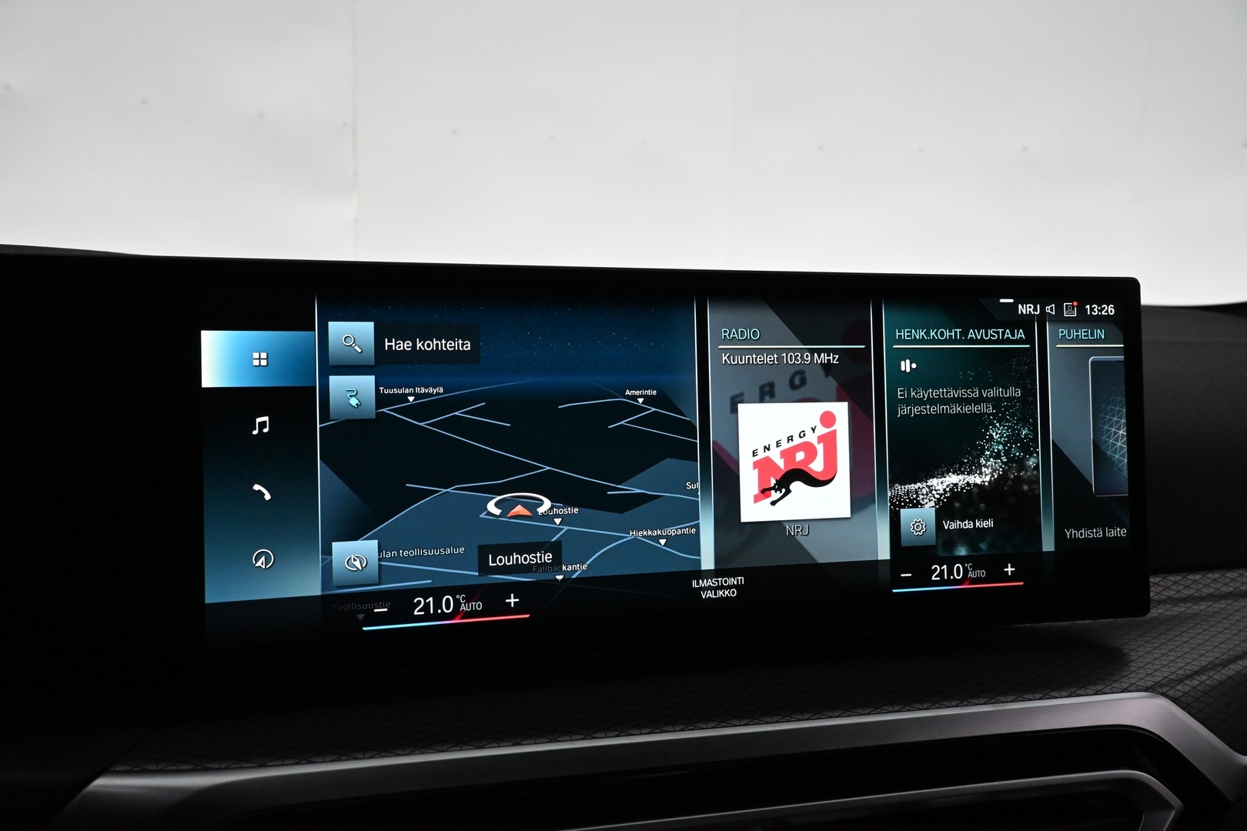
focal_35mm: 24
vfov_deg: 53.1
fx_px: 831
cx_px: 624
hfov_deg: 73.7
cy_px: 416
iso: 4000
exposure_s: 1/125
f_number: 6.3
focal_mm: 16
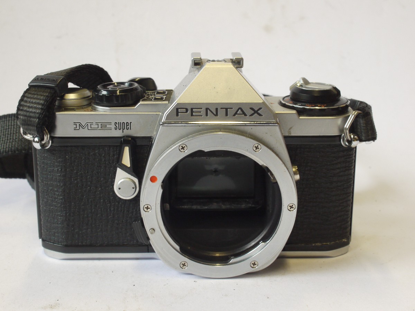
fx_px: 719
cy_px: 156
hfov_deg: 32.2
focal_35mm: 60
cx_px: 208
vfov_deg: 24.4
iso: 800
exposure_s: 1/50
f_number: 10
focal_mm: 30
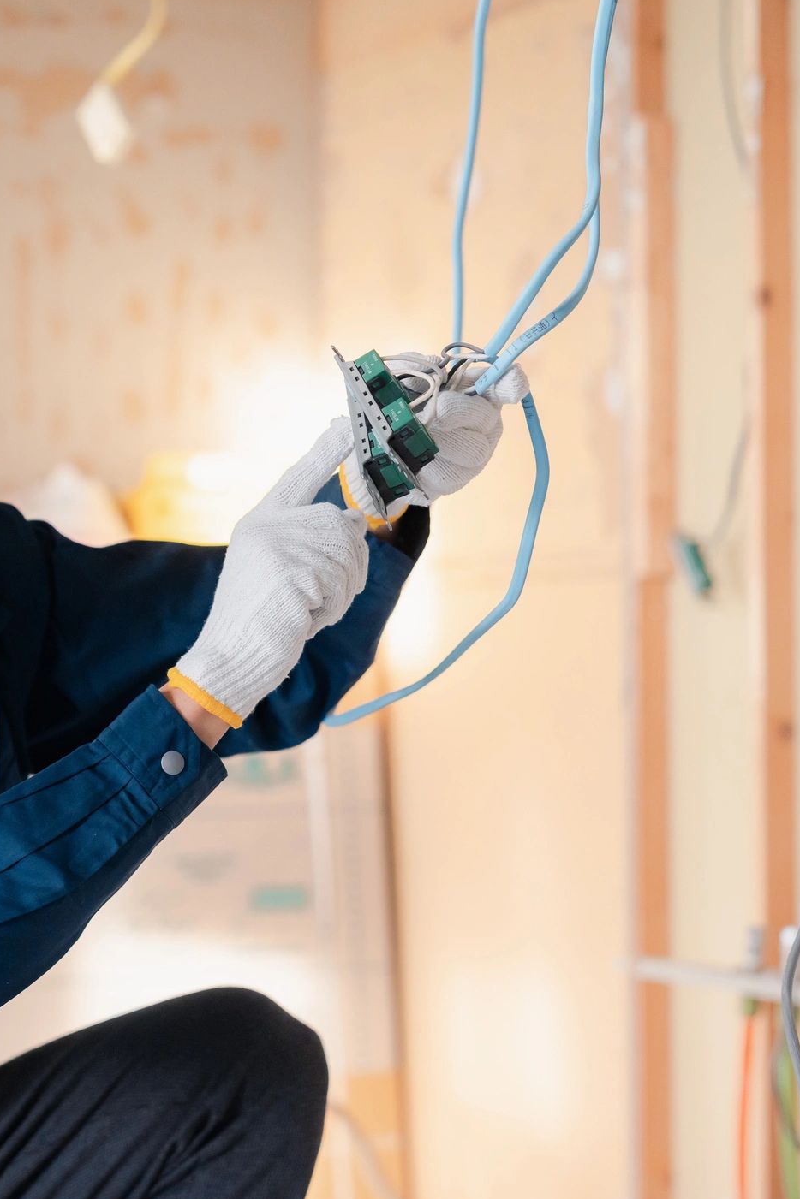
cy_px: 597
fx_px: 3533
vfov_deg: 19.3
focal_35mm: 106
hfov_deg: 12.9
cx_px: 205
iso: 800
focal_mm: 70
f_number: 2.8
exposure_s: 1/320
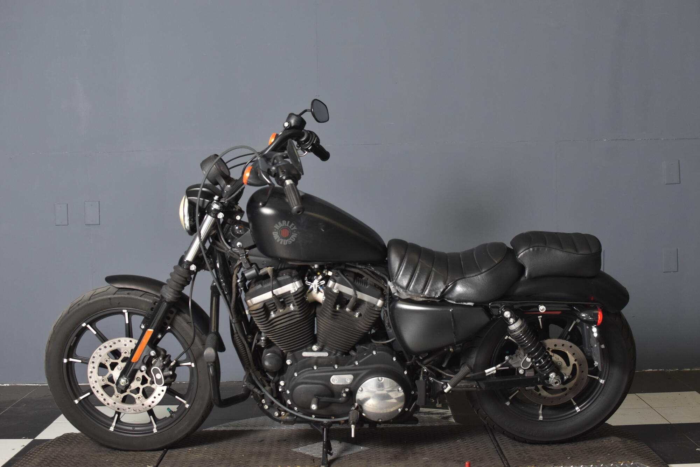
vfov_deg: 25.7
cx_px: 350
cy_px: 234
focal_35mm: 52
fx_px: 1021
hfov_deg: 37.9
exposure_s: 1/160
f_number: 4.5
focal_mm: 35
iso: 800
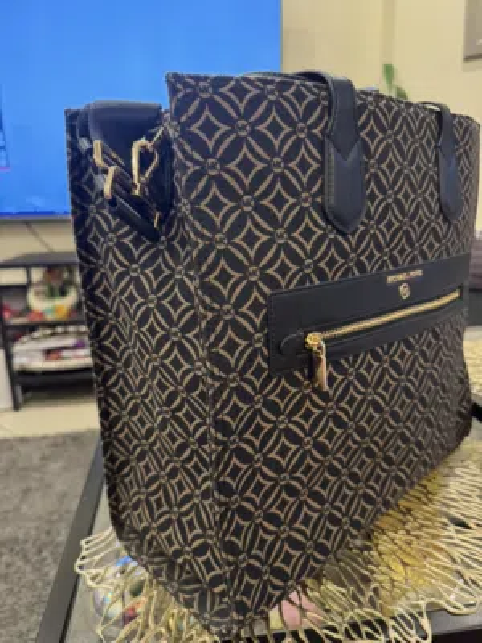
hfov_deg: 56.8
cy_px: 322
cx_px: 241
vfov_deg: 71.6
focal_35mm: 24
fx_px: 446
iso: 1000
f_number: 1.78
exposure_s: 1/33
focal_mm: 6.76
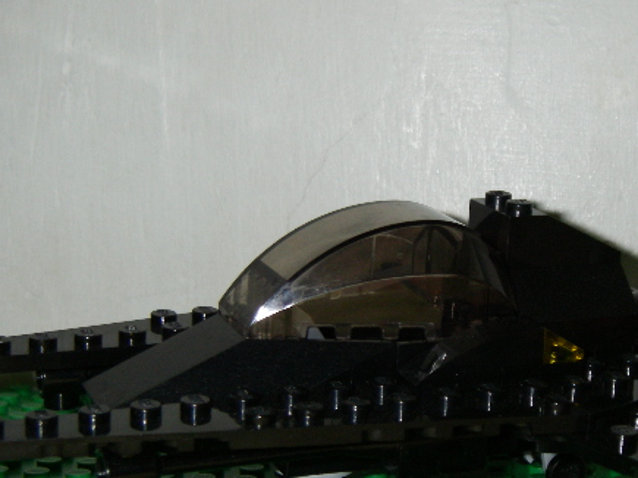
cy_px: 267
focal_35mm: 81
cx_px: 424
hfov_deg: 24.0
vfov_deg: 18.2
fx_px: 1492
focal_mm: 9.2
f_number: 3.6
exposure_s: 1/50
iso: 160
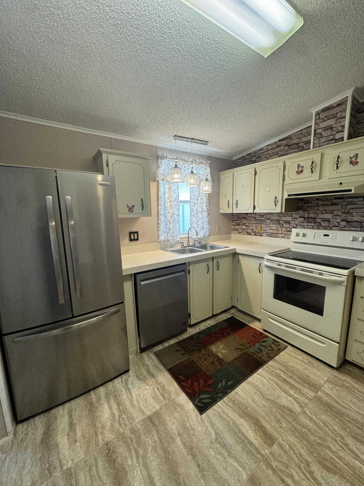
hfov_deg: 85.7
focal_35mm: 14
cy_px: 243
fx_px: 196
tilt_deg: -8.7
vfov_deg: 102.1
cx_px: 182
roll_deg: +1.7
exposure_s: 1/90
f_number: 2.2
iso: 100
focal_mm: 2.22
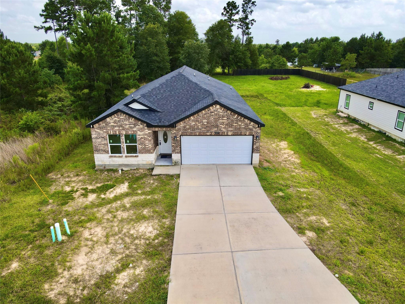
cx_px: 202
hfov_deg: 71.6
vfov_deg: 56.8
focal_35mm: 24
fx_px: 281
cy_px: 152
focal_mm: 4.5
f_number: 2.8
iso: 100
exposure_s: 1/400
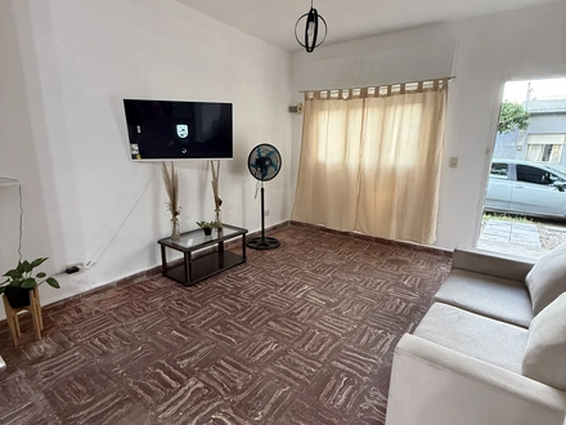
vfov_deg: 85.7
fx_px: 229
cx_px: 283
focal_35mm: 14
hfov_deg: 102.1
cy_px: 212
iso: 500
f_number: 2.2
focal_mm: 2.22
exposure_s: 1/50
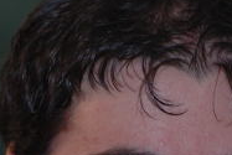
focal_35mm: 745
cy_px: 225
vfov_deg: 1.8
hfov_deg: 2.8
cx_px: 191
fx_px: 4801
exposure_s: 1/60
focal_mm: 165
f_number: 4.8
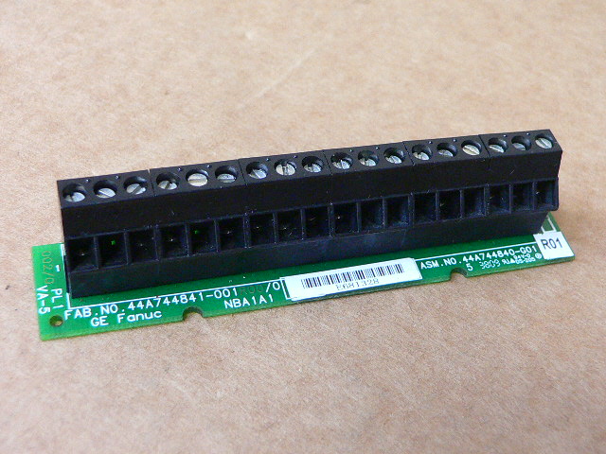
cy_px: 227
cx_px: 303
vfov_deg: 30.3
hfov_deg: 39.7
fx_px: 840
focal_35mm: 48
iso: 200
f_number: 2.8
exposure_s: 1/10
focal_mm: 6.3
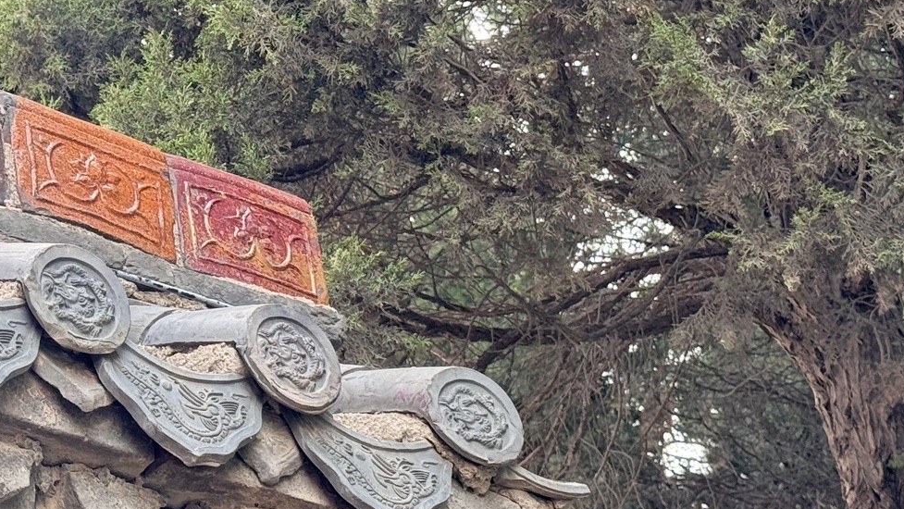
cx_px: 226
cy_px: 24
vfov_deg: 11.2
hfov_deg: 19.8
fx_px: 2565
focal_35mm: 107
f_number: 1.78
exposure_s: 1/106
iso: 100
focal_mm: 6.76
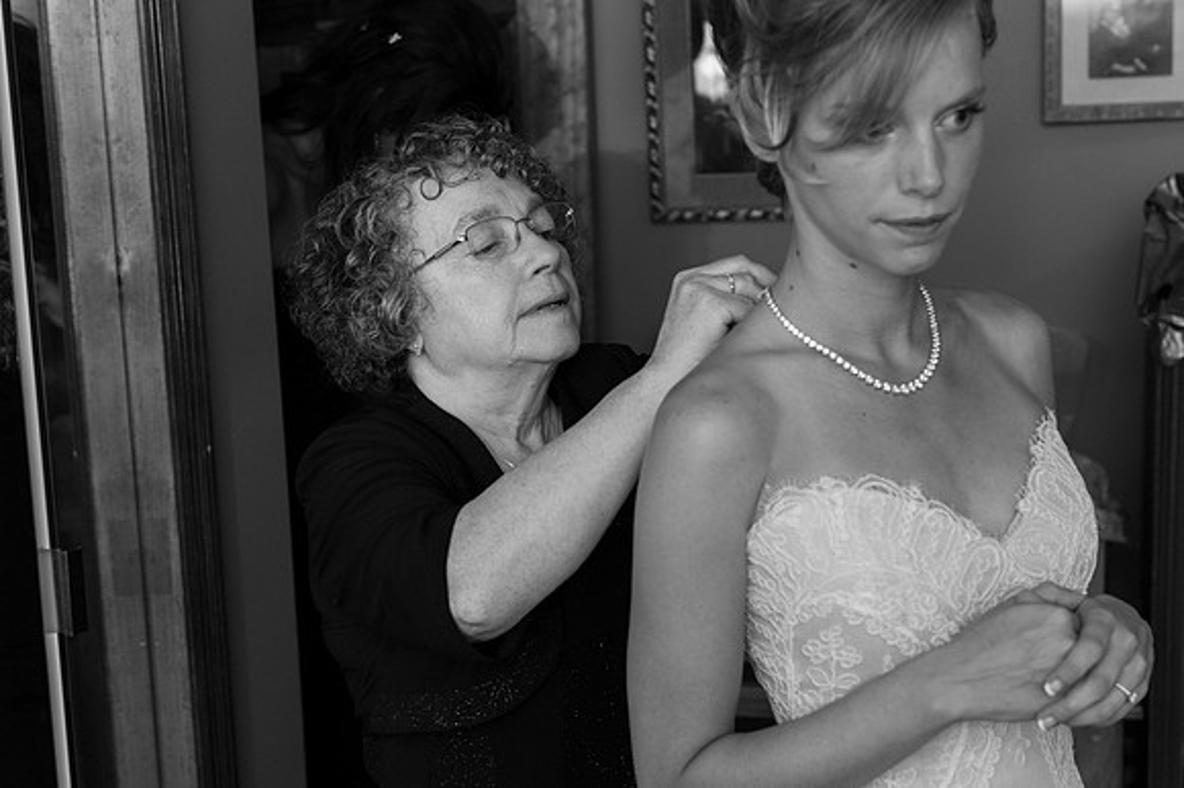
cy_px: 394
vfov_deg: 24.2
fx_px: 1841
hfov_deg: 35.7
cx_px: 592
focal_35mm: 56
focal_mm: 56
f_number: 4.5
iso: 1600
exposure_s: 1/60
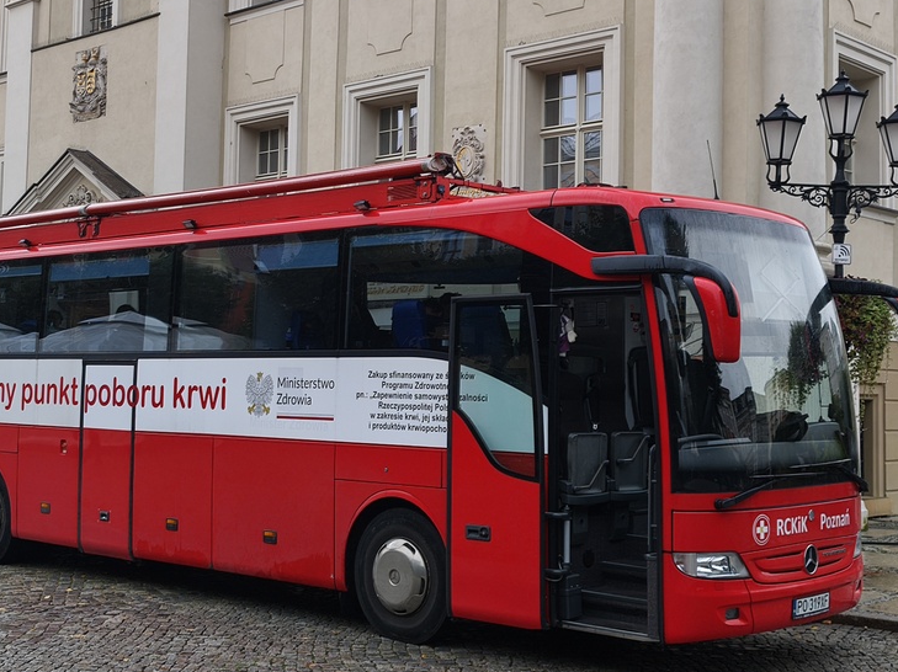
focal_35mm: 52
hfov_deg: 36.8
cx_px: 410
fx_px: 1348
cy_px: 297
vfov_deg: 28.0
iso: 50
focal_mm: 6.57
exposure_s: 1/579
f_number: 1.6
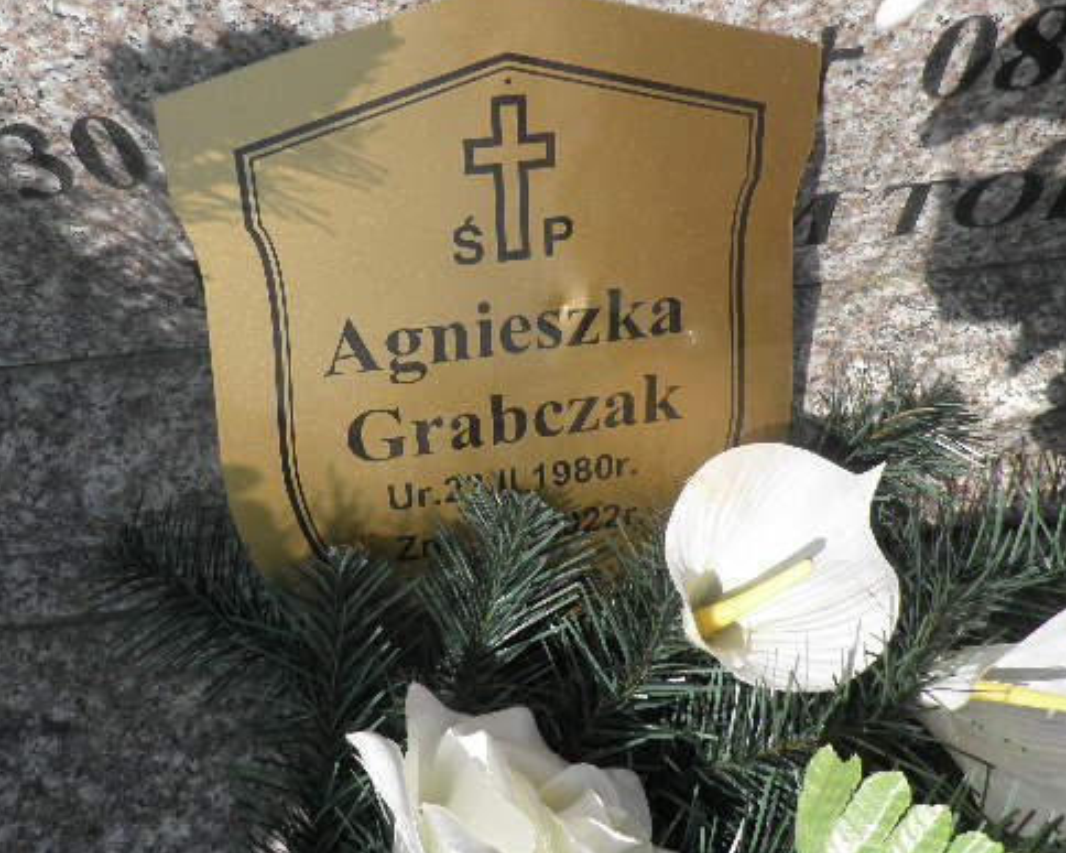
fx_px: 978
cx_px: 476
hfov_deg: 57.1
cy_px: 366
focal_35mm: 31
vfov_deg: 47.0
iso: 64
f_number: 8.3
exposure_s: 1/160
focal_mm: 4.3
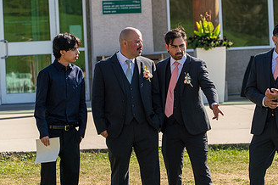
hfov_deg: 9.2
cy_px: 110
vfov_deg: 6.1
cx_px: 193
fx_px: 1728
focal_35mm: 224
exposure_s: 1/1000
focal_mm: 100
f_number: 4
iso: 250
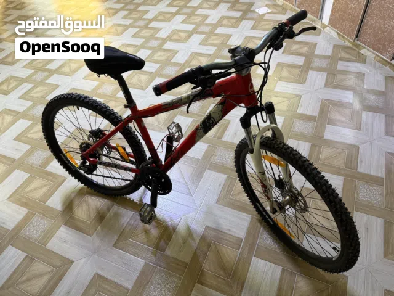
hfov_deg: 71.6
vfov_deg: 56.8
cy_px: 148
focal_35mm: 24
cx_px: 197
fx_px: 273
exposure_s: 1/50
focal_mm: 6.76
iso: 200
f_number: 1.78
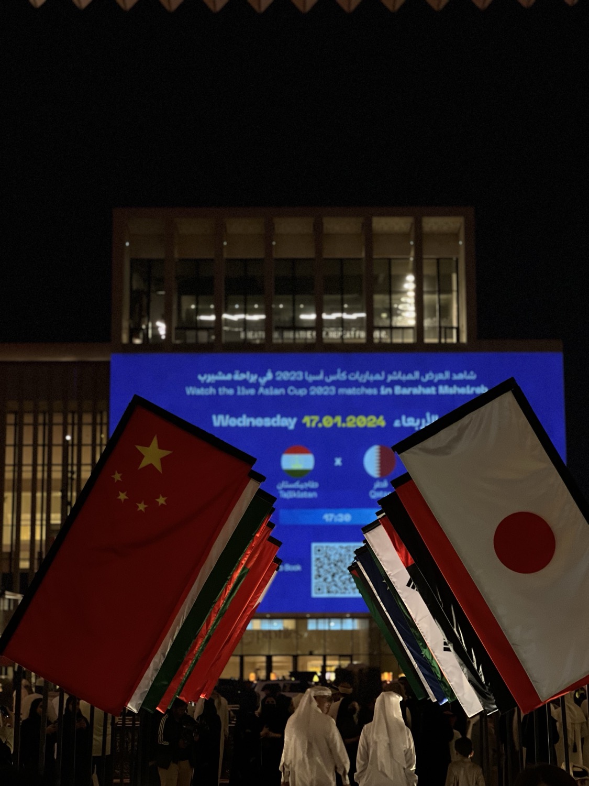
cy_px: 393
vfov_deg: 25.3
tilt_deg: +10.0
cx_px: 294
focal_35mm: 77
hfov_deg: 19.1
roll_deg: +0.3
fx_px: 1747
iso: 400
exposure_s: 1/31
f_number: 2.8
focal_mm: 9
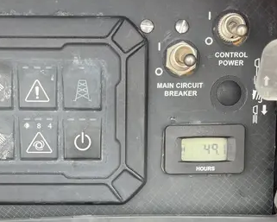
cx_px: 108
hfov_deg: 32.4
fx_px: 476
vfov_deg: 25.2
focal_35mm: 58
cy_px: 211
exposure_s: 1/164
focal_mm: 4.2
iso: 32
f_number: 1.6
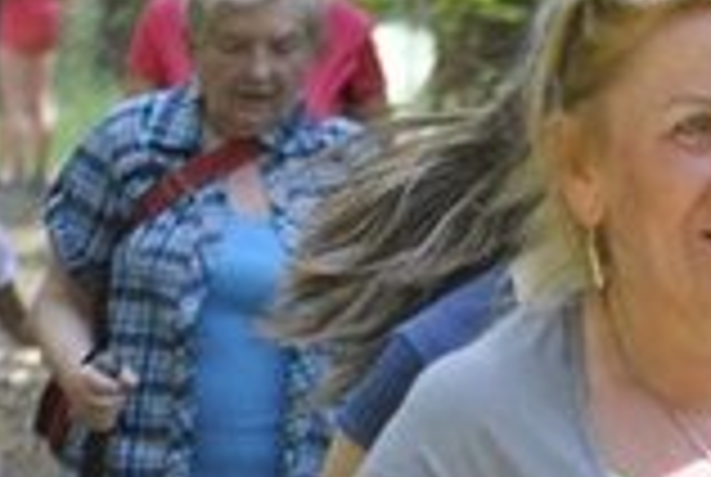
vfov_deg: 3.1
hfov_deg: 4.6
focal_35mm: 445
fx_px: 8805
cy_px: 490
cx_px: 1233
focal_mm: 72
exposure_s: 1/250
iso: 800
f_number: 4.2
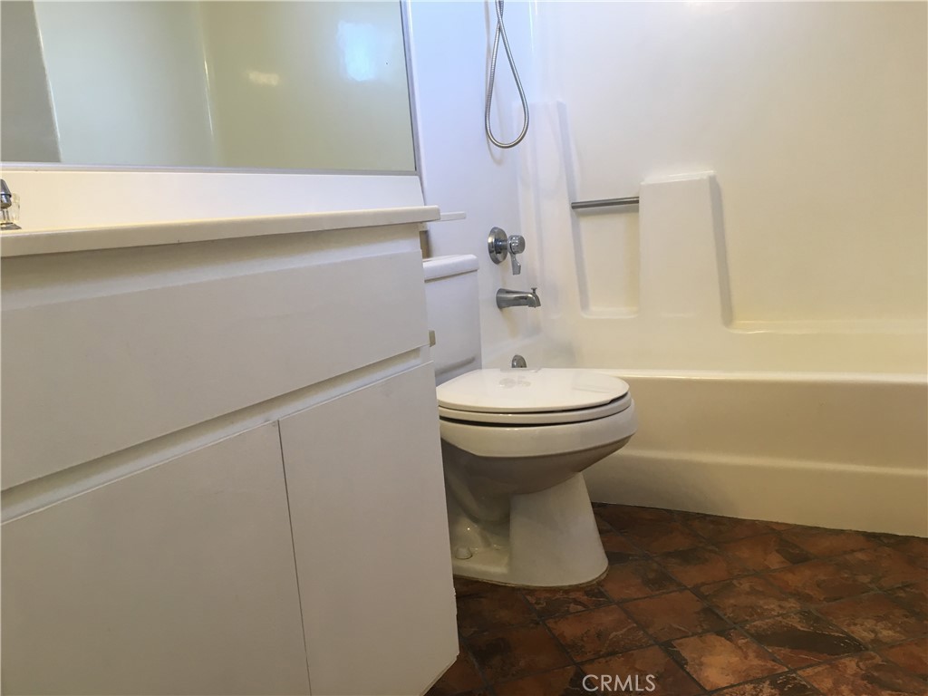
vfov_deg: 48.2
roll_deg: +5.5
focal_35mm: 29
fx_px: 777
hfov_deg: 61.7
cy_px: 348
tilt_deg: -9.7
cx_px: 464
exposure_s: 1/30
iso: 50
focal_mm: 4.15
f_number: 2.2
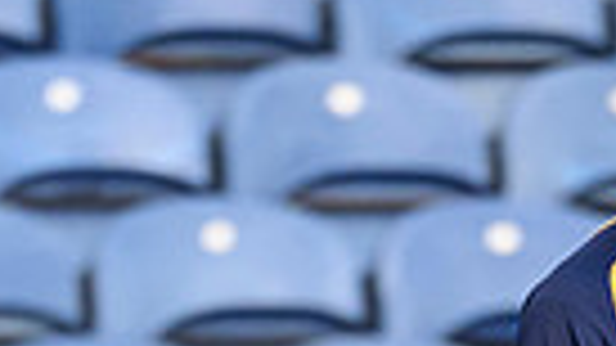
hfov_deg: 0.4
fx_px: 81212
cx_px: 891
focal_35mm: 4973
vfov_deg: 0.2
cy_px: 1272
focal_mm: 560
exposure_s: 1/1000
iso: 1000
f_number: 4
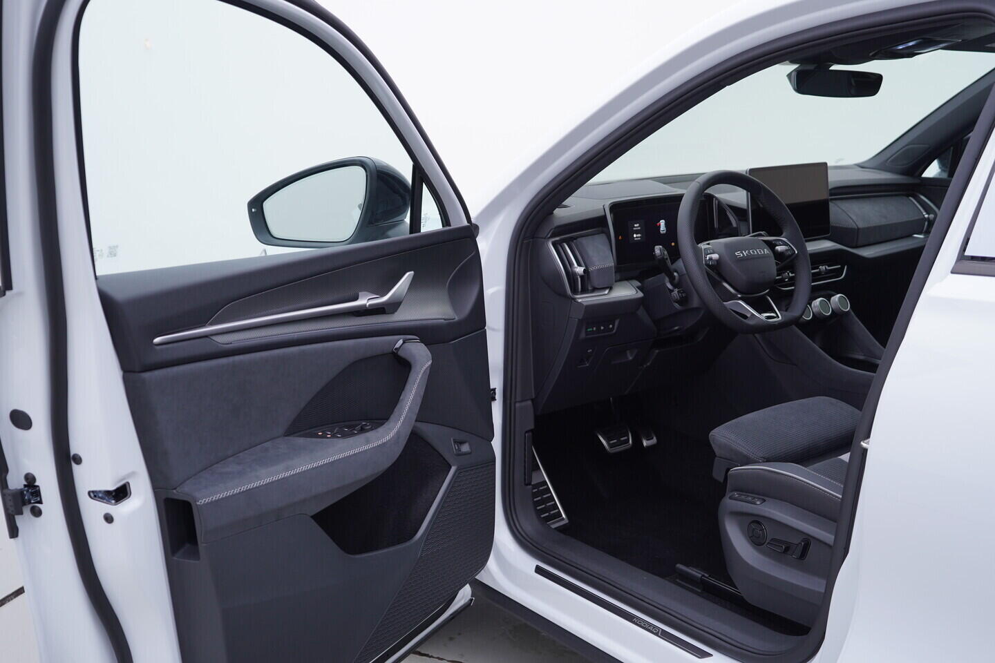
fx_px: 995
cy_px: 332
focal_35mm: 36
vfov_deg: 36.9
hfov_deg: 53.1
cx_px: 498
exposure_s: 1/60
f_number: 3.5
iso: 125
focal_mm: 24
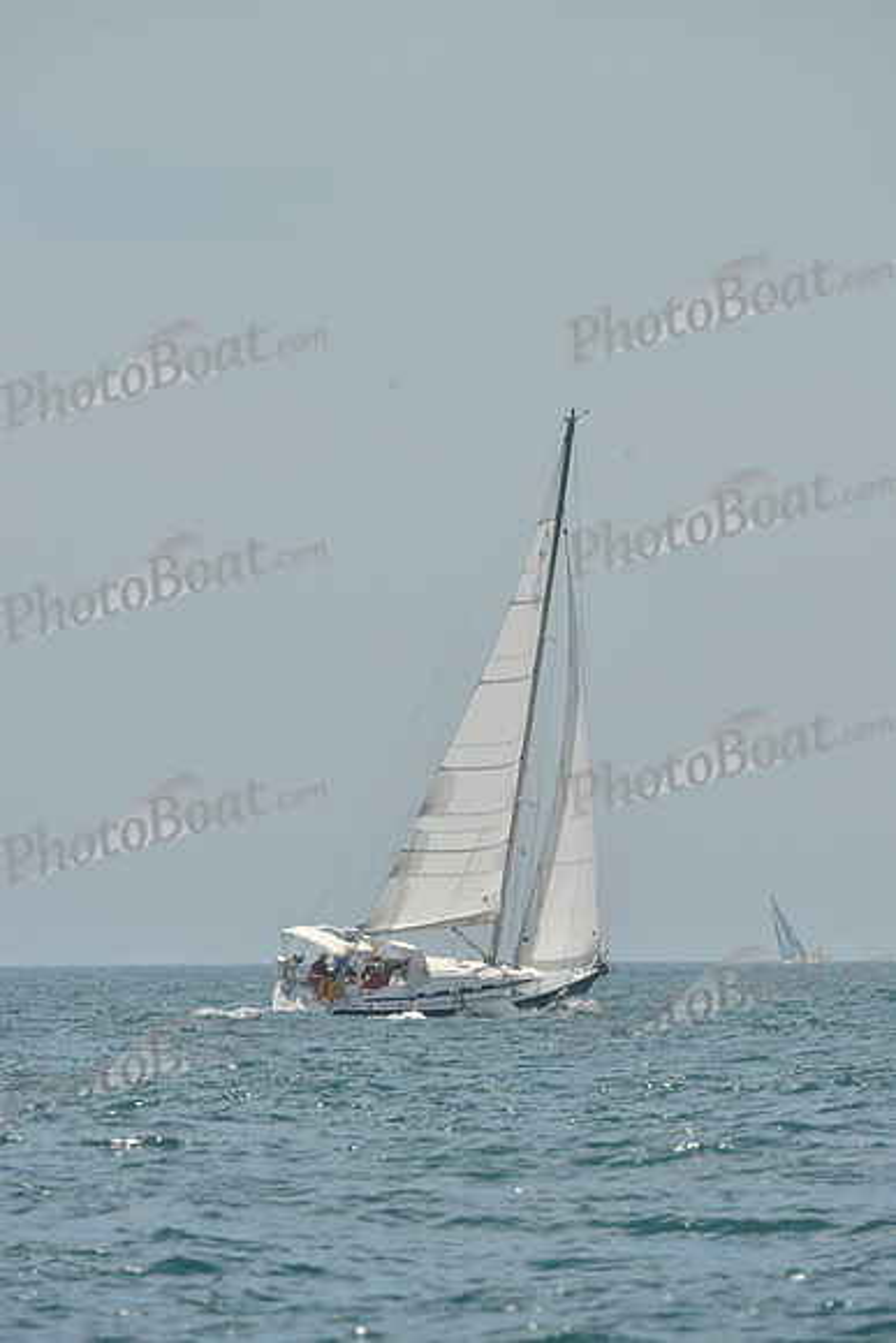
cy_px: 672
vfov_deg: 5.2
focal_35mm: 400
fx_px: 14923
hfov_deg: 3.4
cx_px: 448
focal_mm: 400
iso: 280
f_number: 10
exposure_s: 1/800
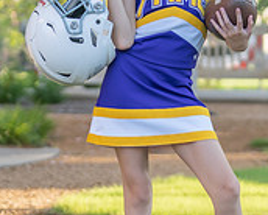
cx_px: 130
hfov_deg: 7.0
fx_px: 2176
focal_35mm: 274
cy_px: 74
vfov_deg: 5.7
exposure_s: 1/320
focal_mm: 70
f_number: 2.8
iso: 200
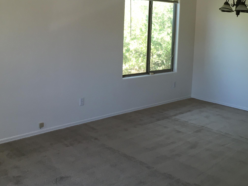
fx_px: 308
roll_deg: -1.4
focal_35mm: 43
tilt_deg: -6.2
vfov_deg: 33.0
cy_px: 49
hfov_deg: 43.8
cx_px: 129
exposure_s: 1/30
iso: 50
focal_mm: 4.15
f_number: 2.2
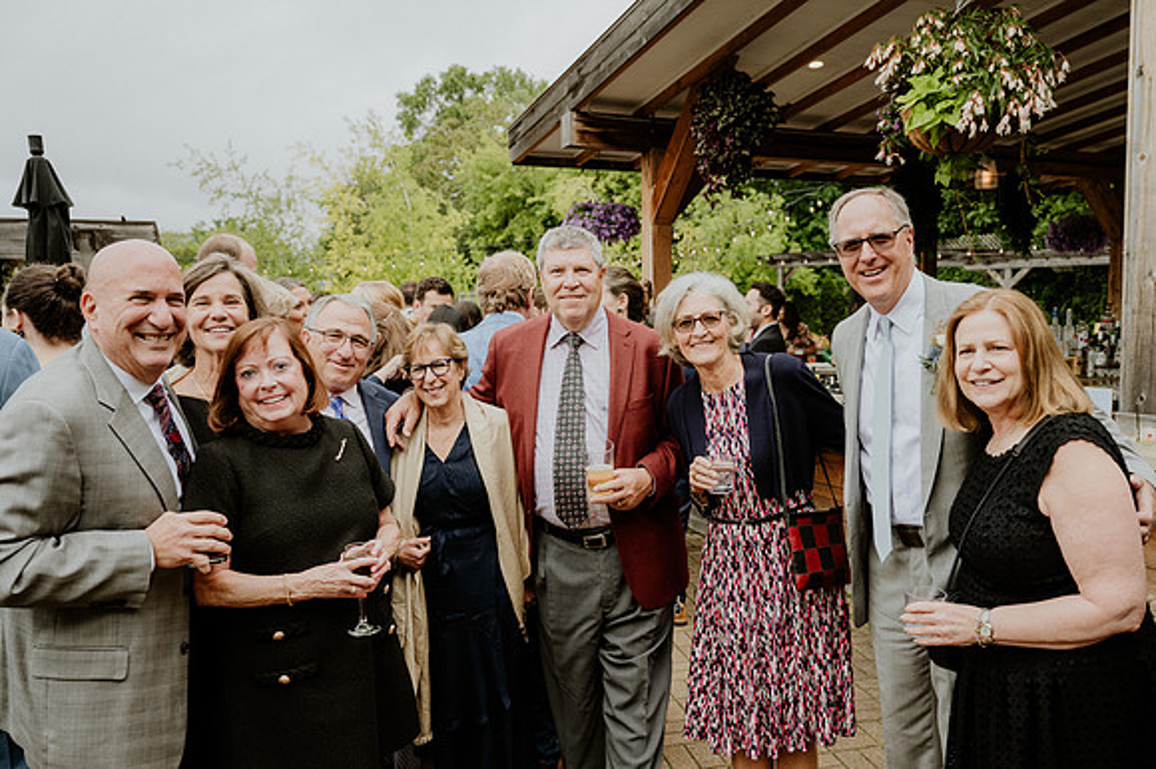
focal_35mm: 30
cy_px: 398
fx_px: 964
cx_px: 599
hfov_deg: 61.9
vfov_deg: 43.5
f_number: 3.5
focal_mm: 29
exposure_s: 1/400
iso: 200
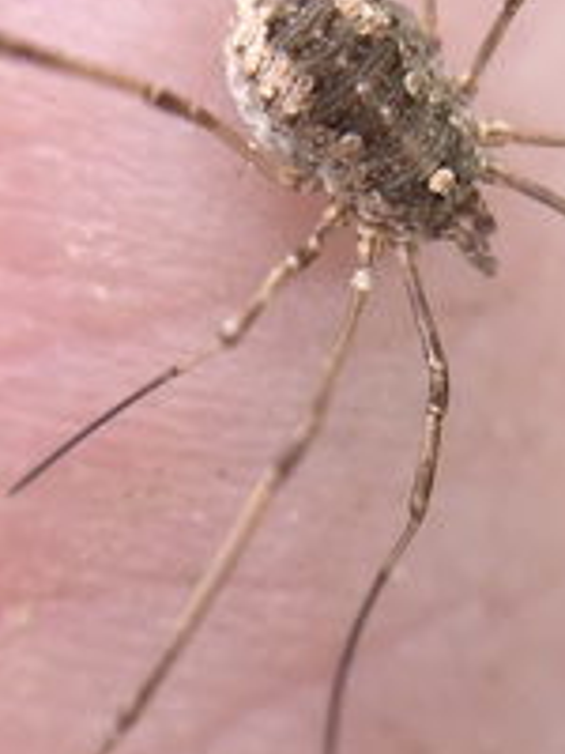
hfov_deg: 15.7
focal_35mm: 93
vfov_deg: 21.1
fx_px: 2024
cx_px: 478
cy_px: 407
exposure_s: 1/223
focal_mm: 4.15
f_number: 2.2
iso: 25
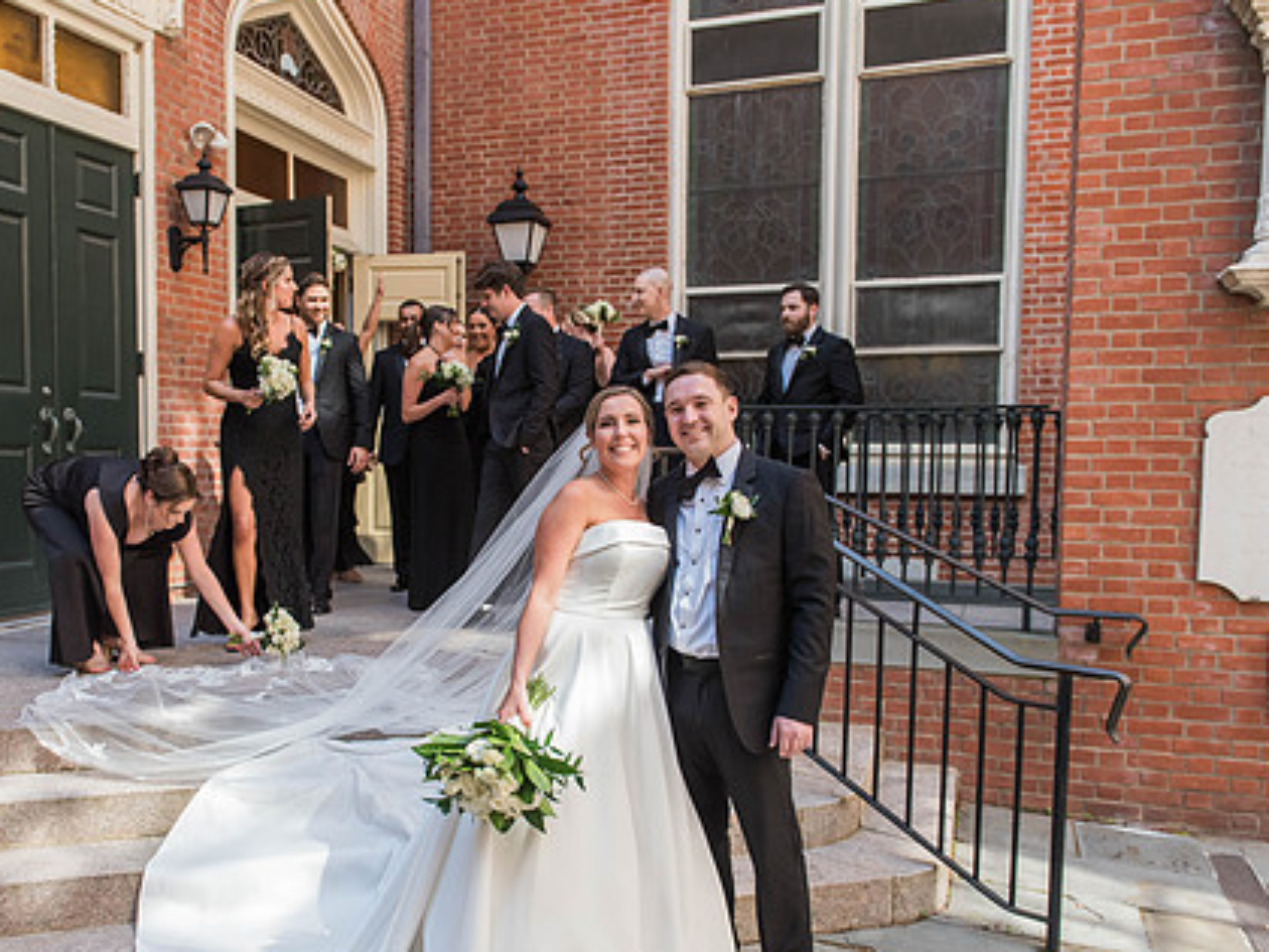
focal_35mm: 32
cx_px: 541
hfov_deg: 56.6
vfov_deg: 44.1
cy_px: 542
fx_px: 1173
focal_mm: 24
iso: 1250
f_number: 4
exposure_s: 1/1600
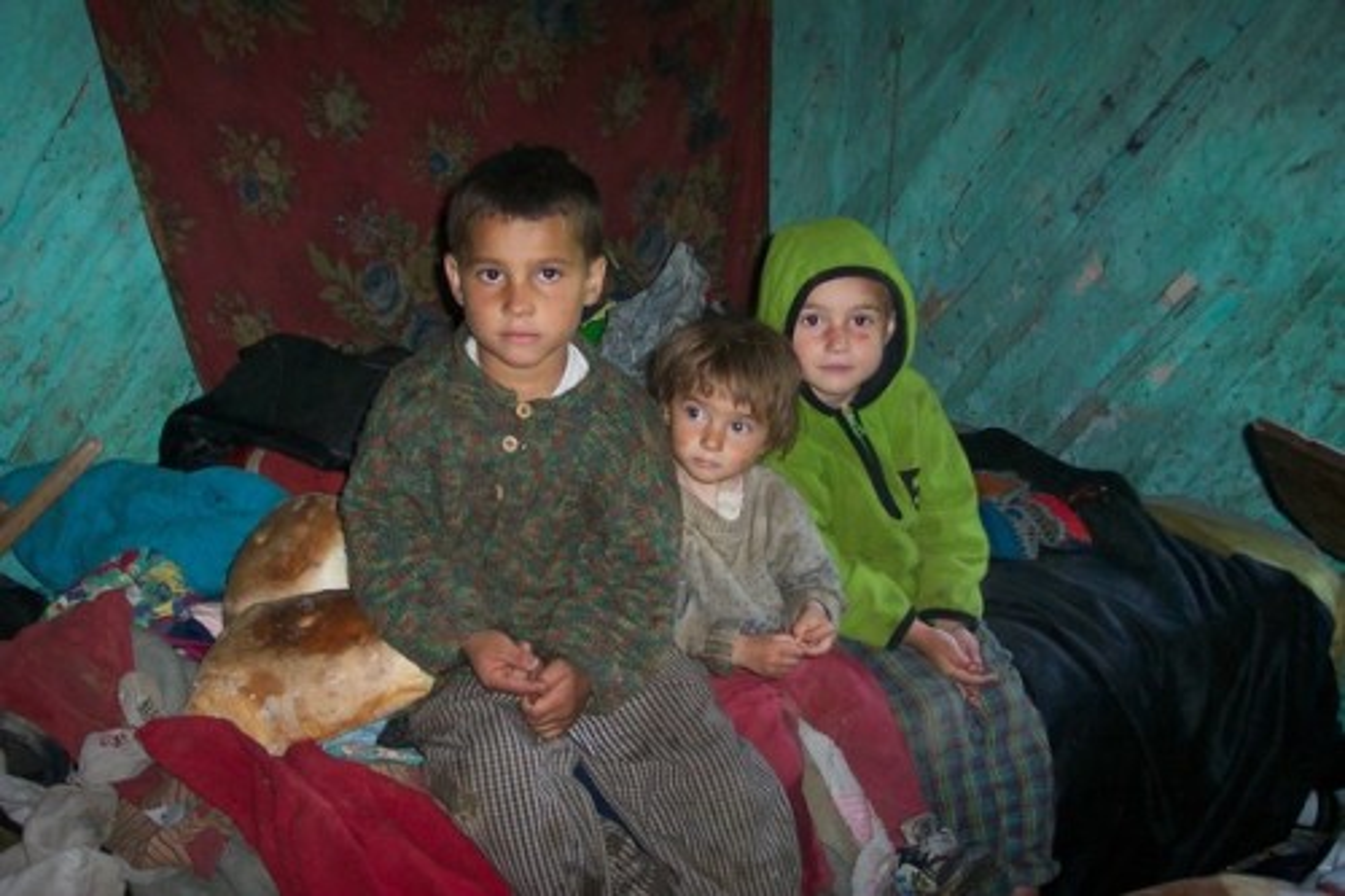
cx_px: 672
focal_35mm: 38
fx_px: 1419
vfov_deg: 35.0
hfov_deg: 50.7
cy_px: 448
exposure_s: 1/30
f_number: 2.8
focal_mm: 8
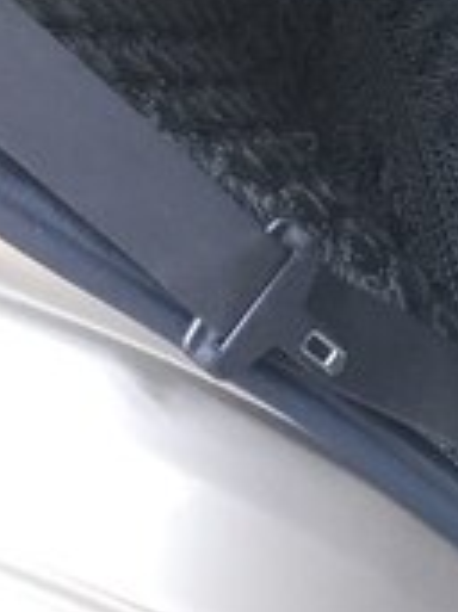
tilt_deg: -38.3
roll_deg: +8.5
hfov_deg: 17.3
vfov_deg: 21.0
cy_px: -197
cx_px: 401
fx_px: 1484
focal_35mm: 84
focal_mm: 4.15
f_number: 2.2
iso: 125
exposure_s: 1/33
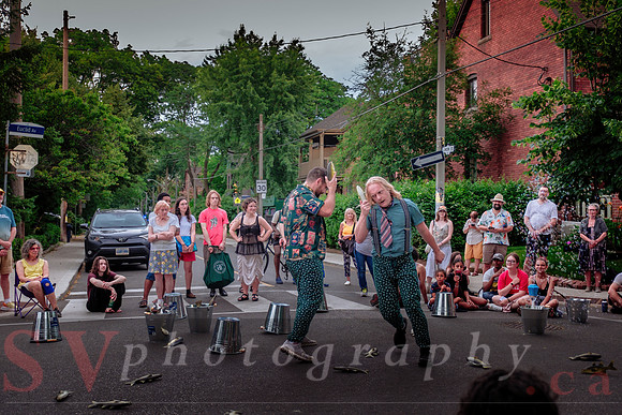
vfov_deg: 33.4
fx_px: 691
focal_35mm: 40
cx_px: 311
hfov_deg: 48.4
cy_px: 208
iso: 500
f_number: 2.8
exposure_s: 1/200
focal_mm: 26.6
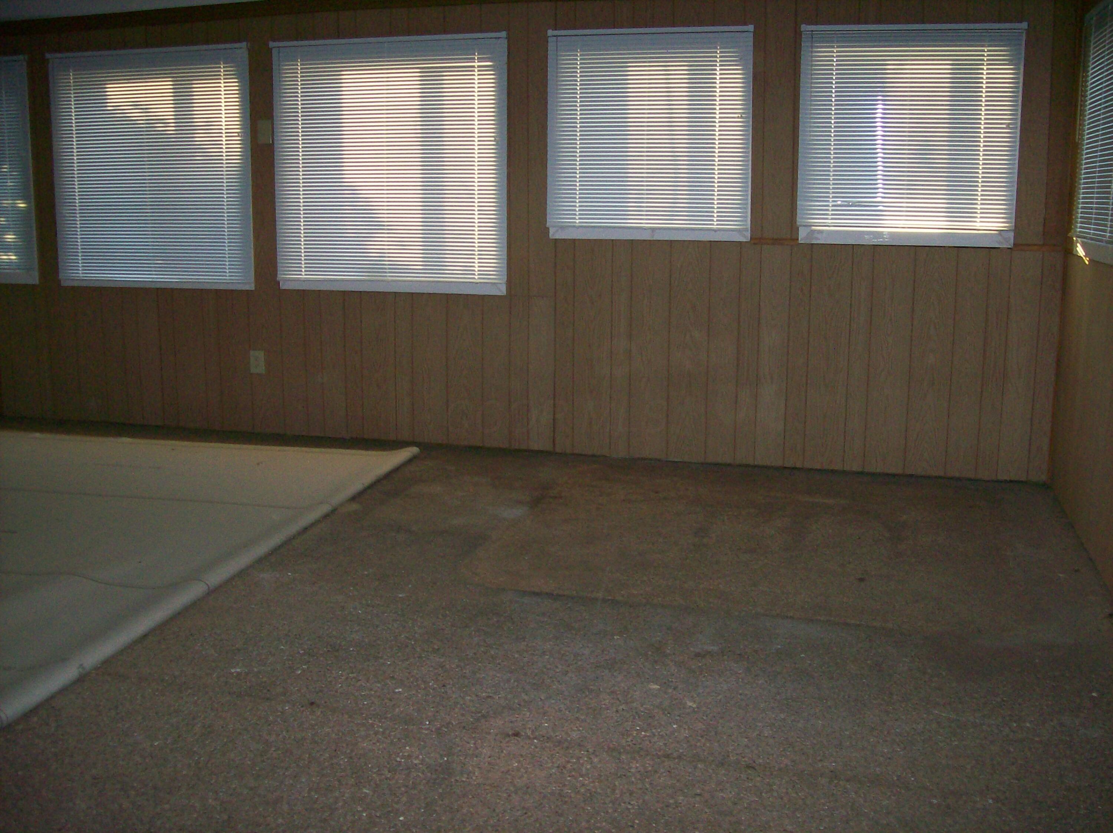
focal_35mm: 36
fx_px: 1157
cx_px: 556
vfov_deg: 39.6
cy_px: 416
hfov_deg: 51.4
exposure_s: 1/64
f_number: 2.7
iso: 140
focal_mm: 6
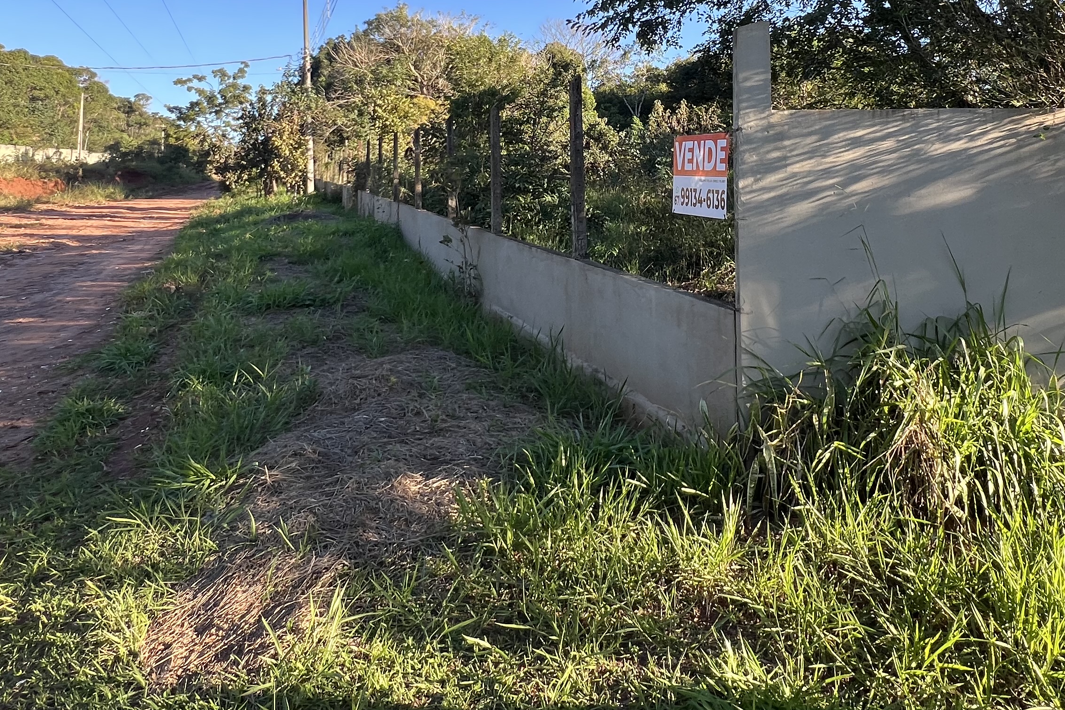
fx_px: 710
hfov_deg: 73.5
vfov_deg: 49.1
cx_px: 593
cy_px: 112
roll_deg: +1.2
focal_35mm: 24
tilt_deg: +6.5
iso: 32
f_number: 1.8
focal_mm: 1.57
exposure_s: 1/340
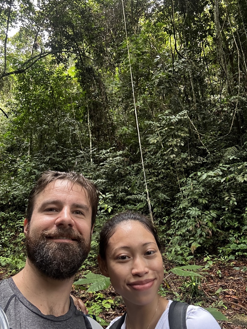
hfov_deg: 46.8
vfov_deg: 60.0
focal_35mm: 30
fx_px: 285
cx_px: 124
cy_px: 164
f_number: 1.9
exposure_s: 1/60
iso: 125
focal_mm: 2.69
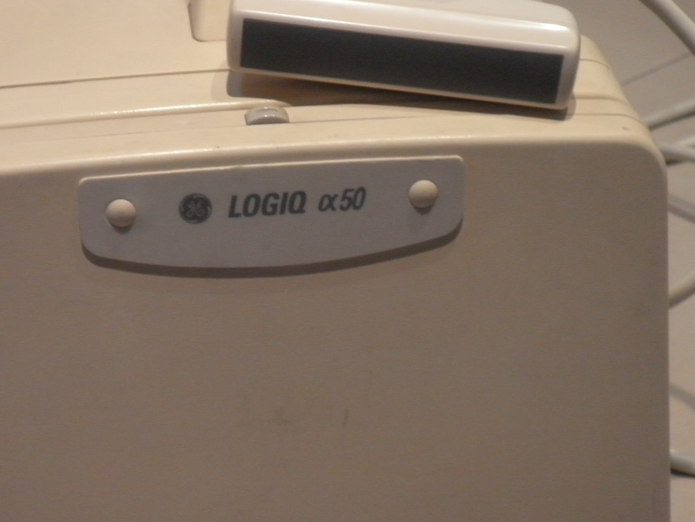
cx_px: 290
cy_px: 231
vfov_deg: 18.9
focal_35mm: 78
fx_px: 1566
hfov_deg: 25.0
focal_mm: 7.6
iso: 160
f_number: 3.4
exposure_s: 1/25
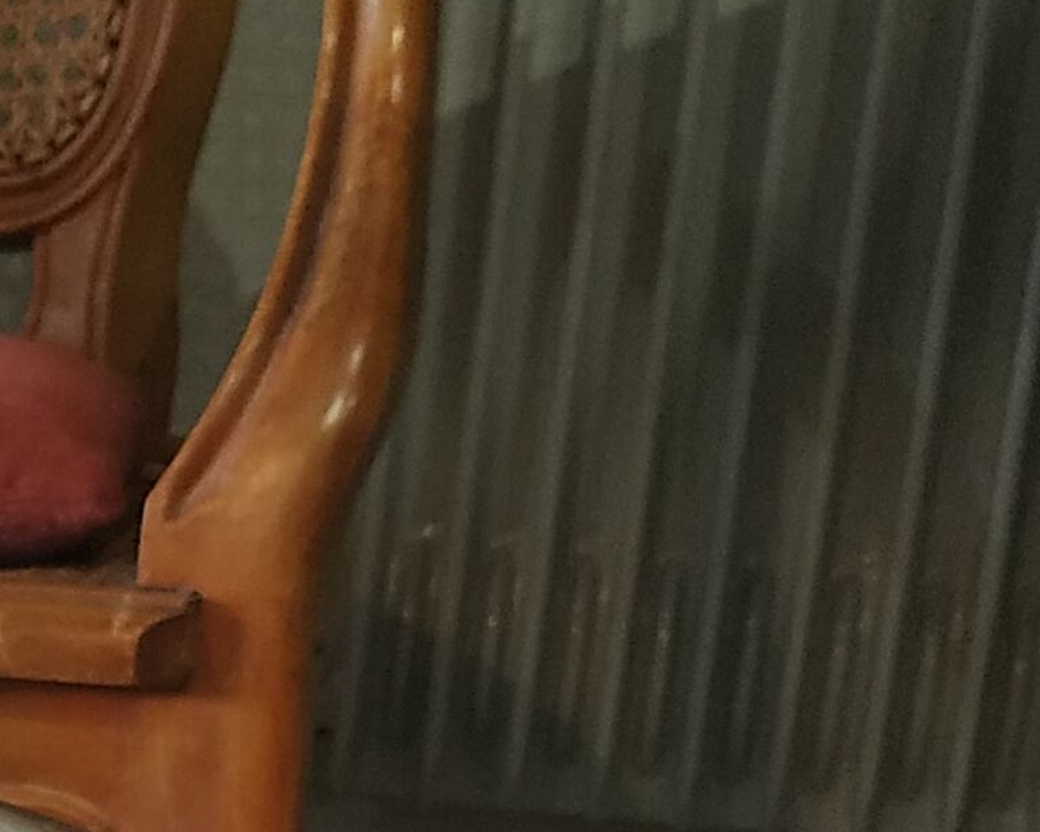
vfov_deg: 12.2
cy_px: 1172
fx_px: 3754
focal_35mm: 122
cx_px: -975
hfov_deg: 13.7
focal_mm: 3.94
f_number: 1.9
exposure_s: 1/25
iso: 320
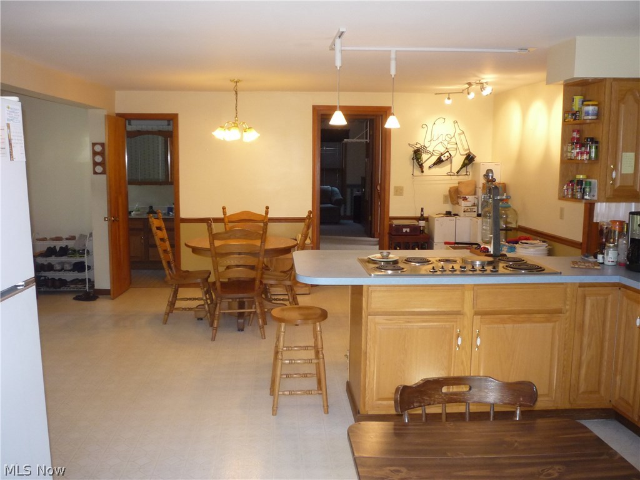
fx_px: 592
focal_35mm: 32
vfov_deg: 44.2
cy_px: 240
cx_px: 320
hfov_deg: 56.8
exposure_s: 1/30
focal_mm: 5.2
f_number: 3.3
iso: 200
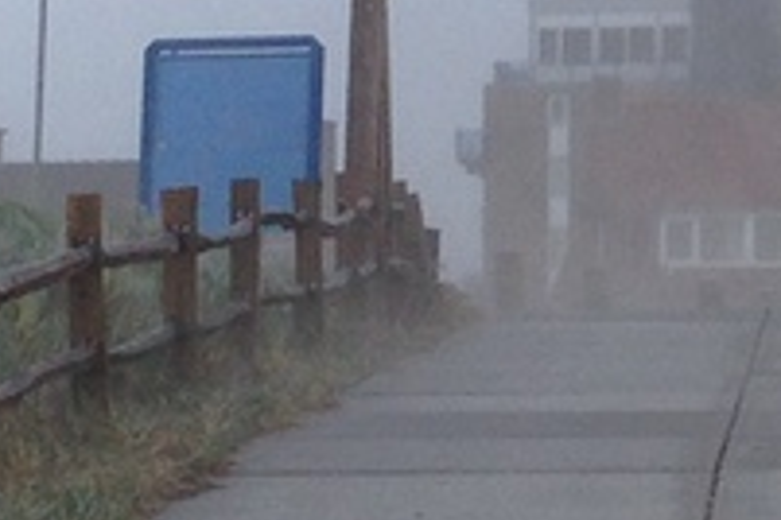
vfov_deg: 5.7
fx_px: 5185
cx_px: 1104
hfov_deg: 8.5
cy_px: 233
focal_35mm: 239
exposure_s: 1/704
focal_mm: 4.12
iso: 50
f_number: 2.4
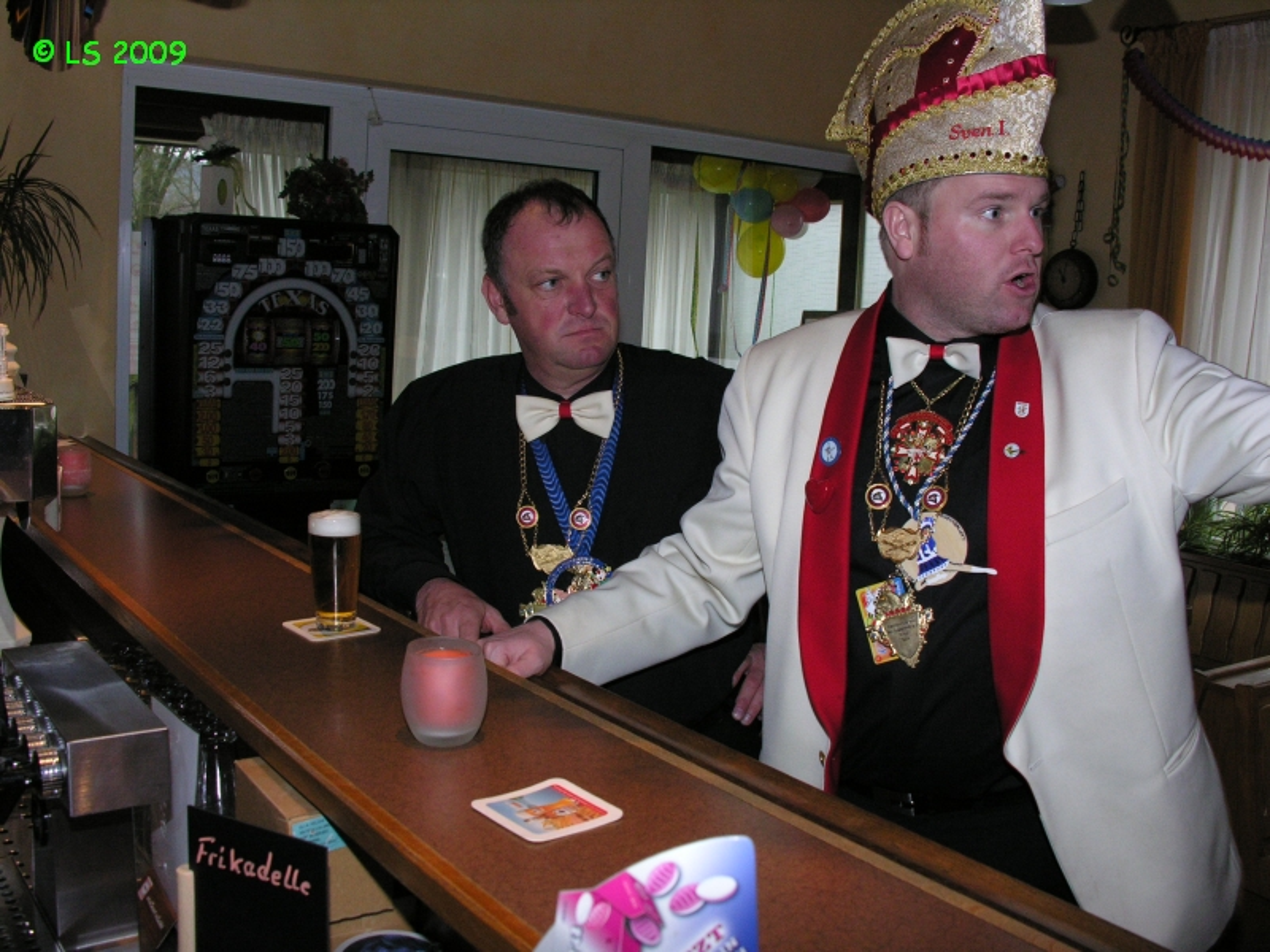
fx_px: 1284
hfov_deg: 52.6
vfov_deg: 40.7
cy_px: 476
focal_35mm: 35
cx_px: 635
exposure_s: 1/60.1
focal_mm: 8.9
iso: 200
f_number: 4
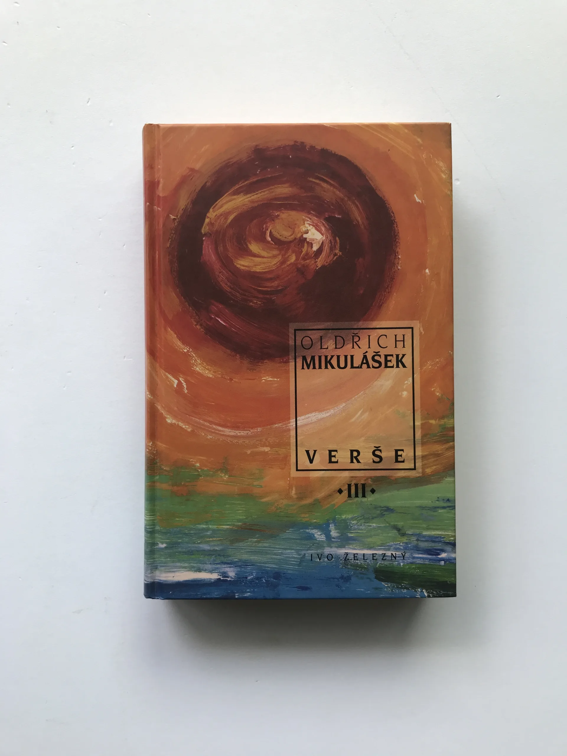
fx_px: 612
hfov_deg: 49.7
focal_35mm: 28
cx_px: 284
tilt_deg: -89.3
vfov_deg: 63.4
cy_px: 378
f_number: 1.8
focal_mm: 3.99
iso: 25
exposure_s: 1/100
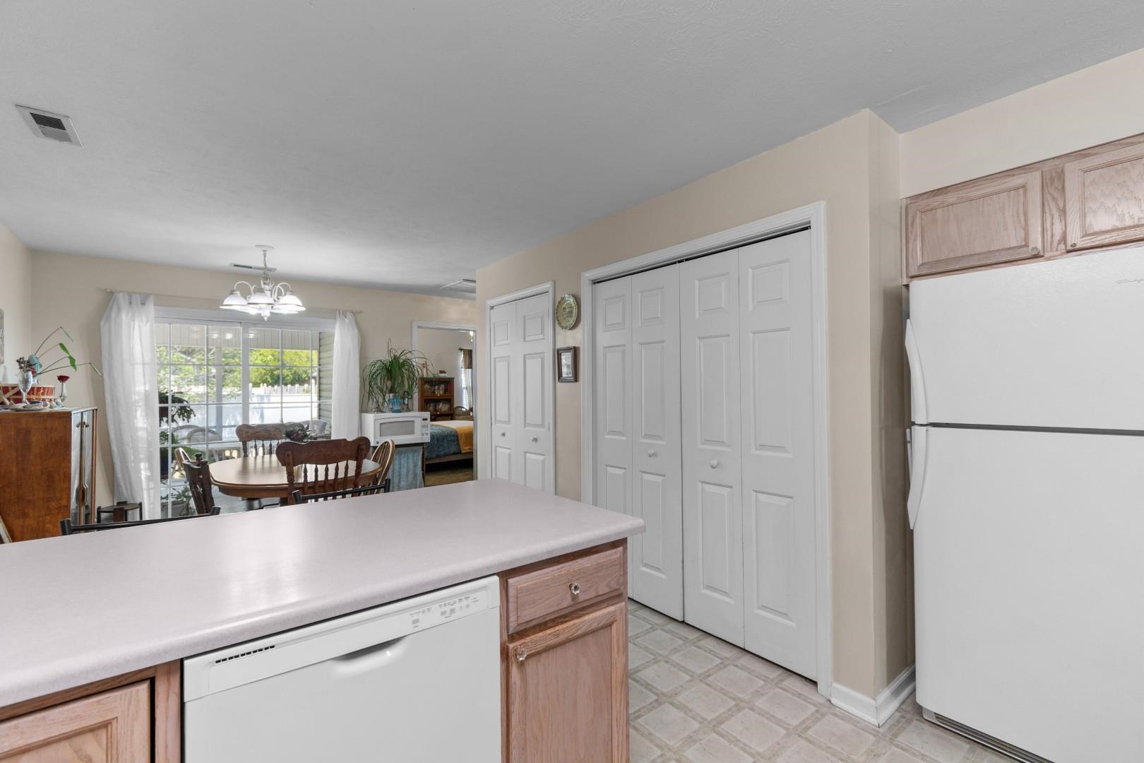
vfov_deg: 77.3
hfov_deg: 100.4
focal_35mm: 15
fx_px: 477
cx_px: 572
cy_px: 382
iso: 100
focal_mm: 10
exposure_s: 1/13
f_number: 4.5
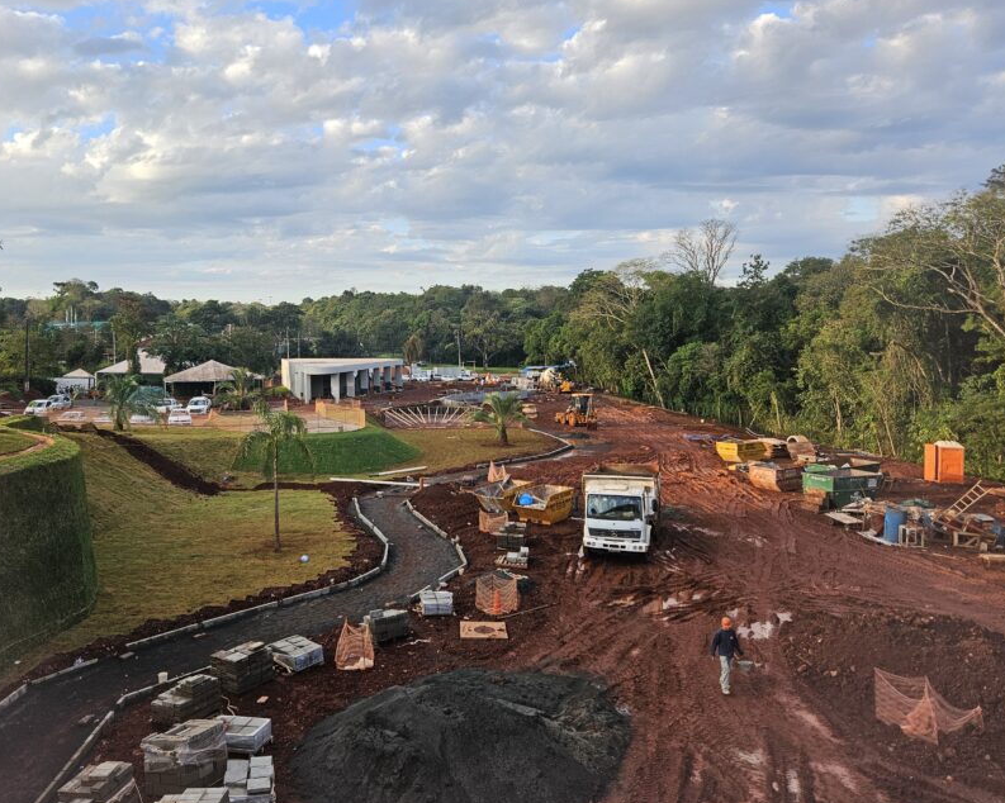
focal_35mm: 29
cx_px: 394
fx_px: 862
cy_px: 331
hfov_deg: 59.9
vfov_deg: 49.7
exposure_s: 1/180
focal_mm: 5.4
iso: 64
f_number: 1.8
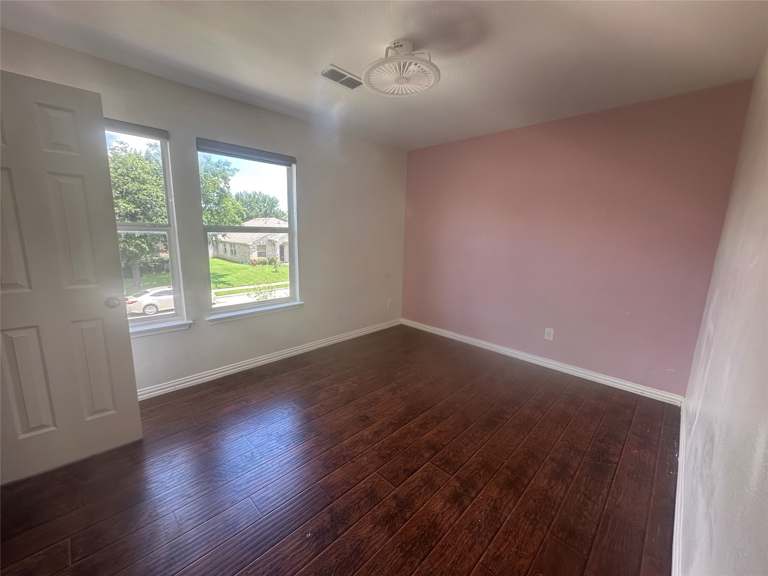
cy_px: 288
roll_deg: -1.6
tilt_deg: -10.1
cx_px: 384
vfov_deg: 85.7
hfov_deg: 102.1
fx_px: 311
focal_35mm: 14
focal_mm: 2.22
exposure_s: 1/99
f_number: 2.2
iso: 64
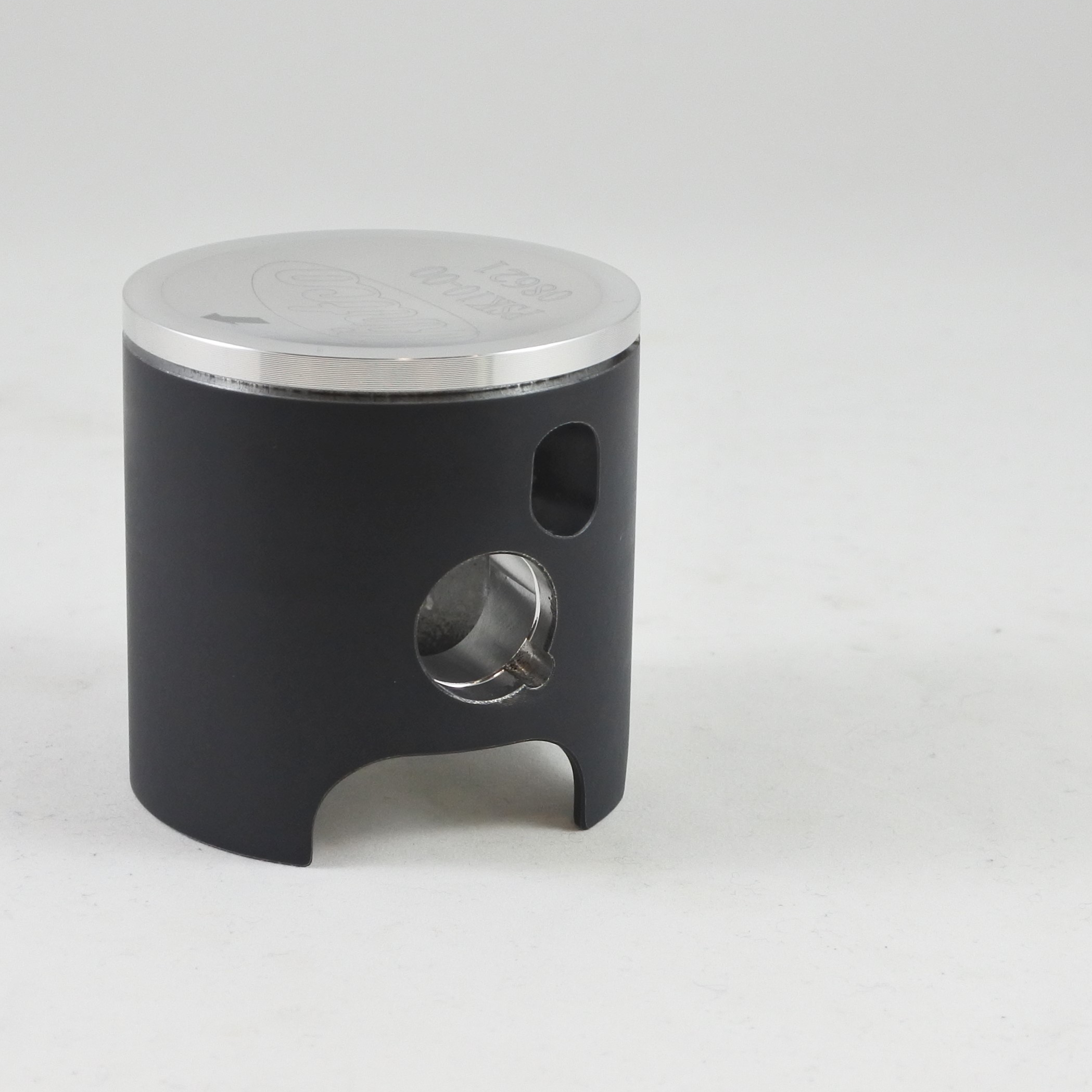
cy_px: 545
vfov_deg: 29.6
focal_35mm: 58
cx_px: 378
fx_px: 2070
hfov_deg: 29.4
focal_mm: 16.8
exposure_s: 1/125
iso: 500
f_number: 4.5
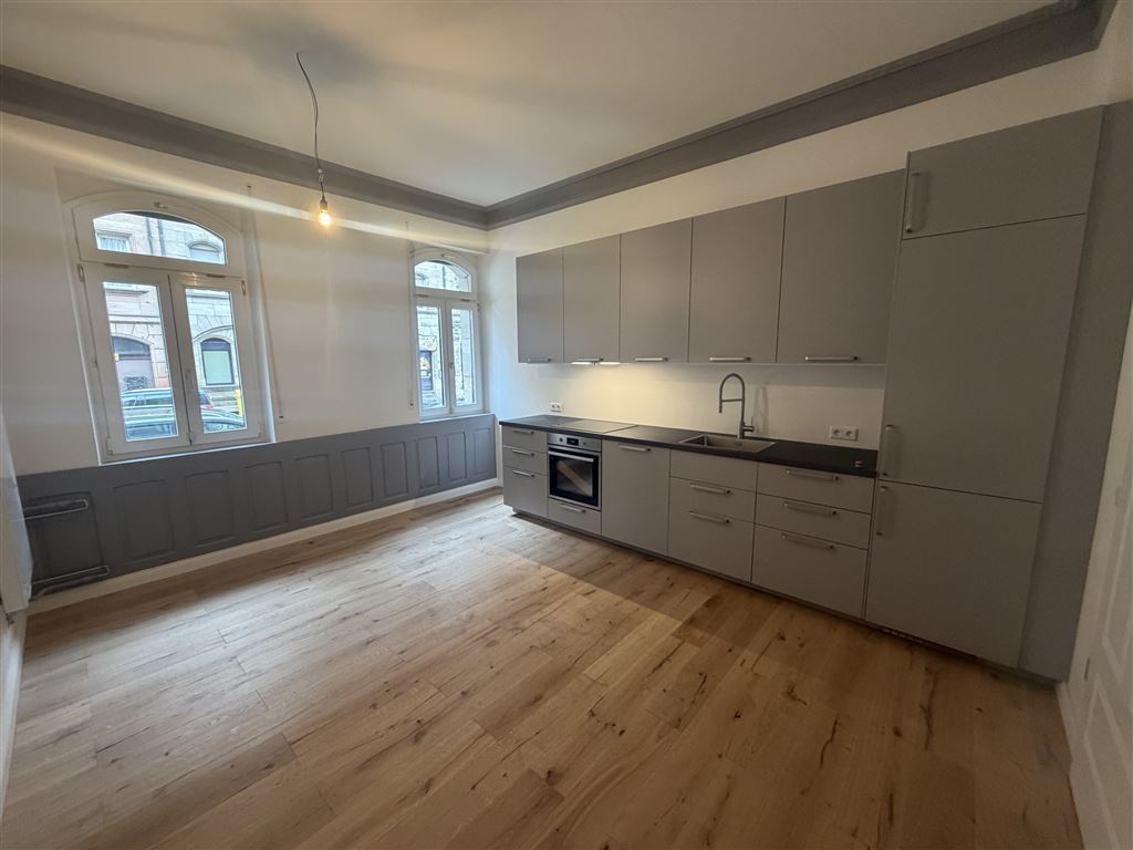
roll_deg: +0.9
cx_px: 566
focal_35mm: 14
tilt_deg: -7.6
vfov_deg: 85.7
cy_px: 425
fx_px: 458
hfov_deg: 102.1
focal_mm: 2.22
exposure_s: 1/50
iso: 320
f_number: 2.2
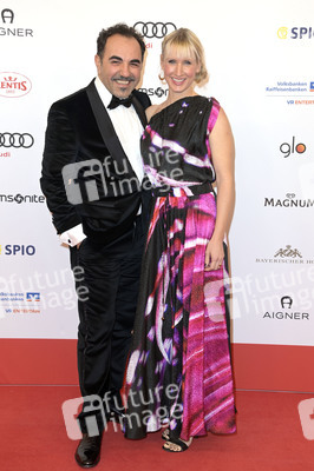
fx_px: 813
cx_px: 157
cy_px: 236
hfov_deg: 21.9
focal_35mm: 62
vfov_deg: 32.4
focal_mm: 62
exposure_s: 1/250
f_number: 6.3
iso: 400
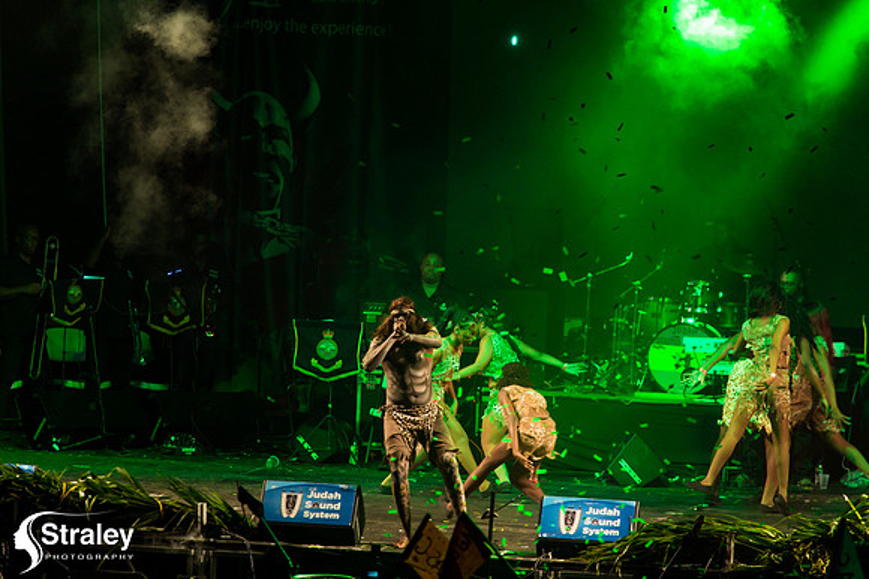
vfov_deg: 4.4
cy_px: 290
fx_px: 7479
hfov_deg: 6.7
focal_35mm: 310
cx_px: 434
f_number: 5.6
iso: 3200
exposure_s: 1/200
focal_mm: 310
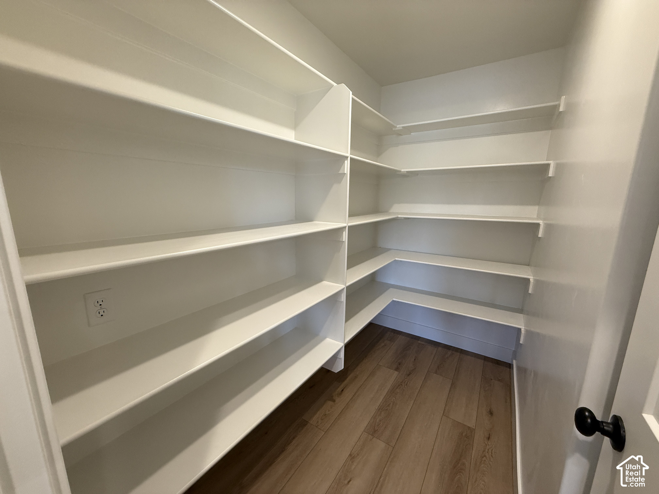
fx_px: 267
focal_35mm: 14
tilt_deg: -10.6
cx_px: 330
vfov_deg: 85.7
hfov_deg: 102.1
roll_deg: -1.3
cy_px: 247
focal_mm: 2.22
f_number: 2.2
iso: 250
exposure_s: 1/120
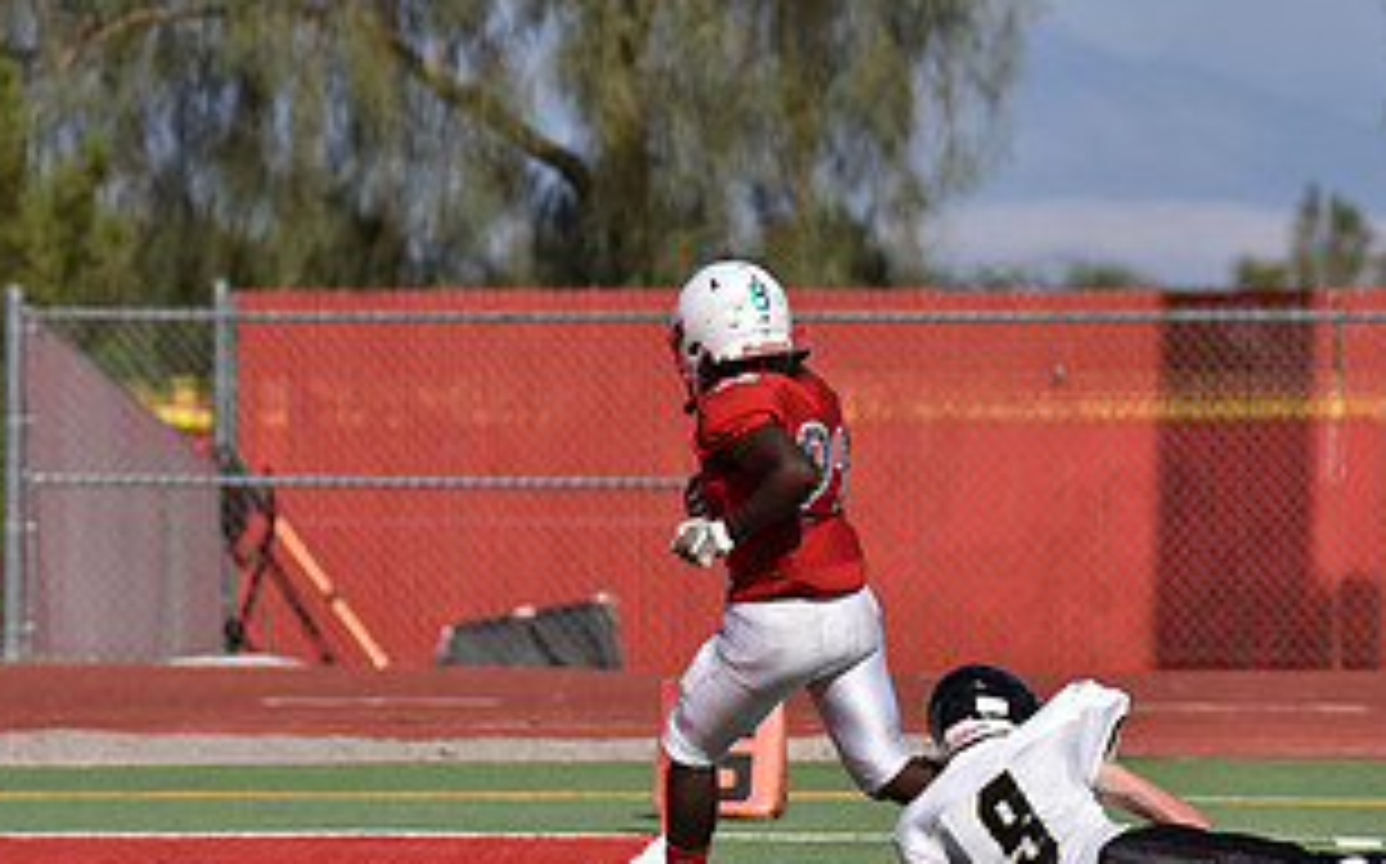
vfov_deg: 2.7
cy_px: 538
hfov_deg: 4.4
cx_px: 734
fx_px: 18118
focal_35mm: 480
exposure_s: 1/4000
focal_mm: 250
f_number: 5.6
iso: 320
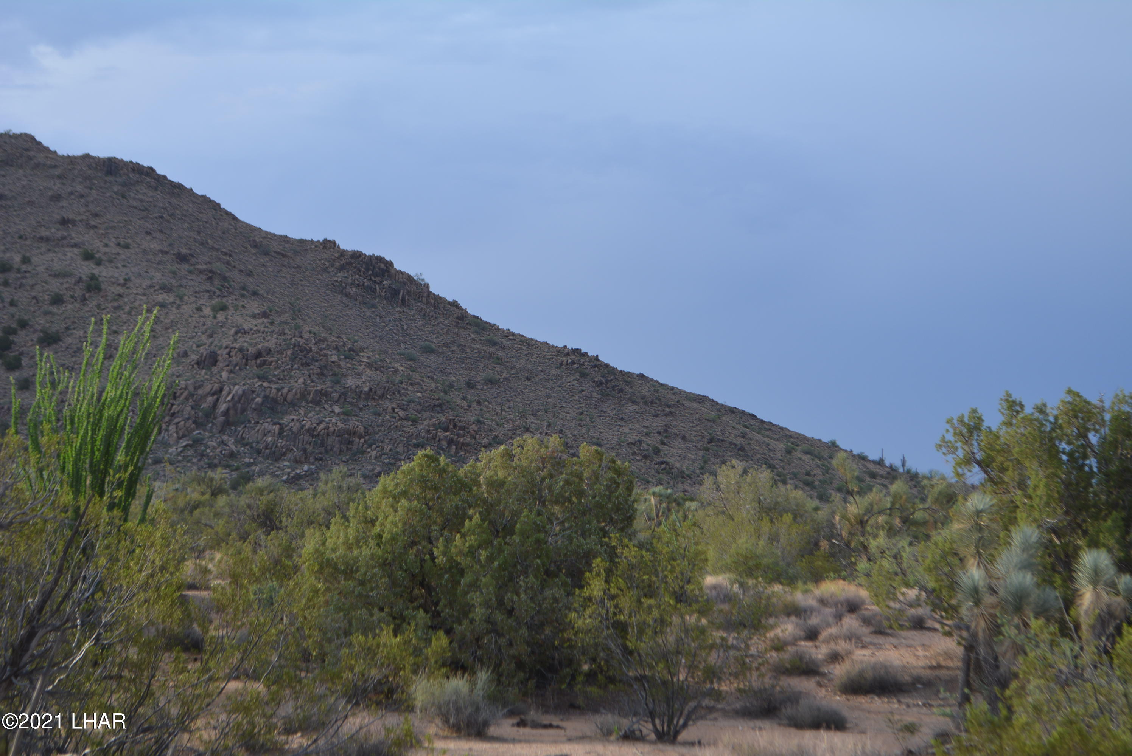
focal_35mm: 82
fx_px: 2596
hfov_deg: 24.6
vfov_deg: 16.6
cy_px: 378
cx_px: 566
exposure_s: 1/200
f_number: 7.1
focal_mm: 55
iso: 200
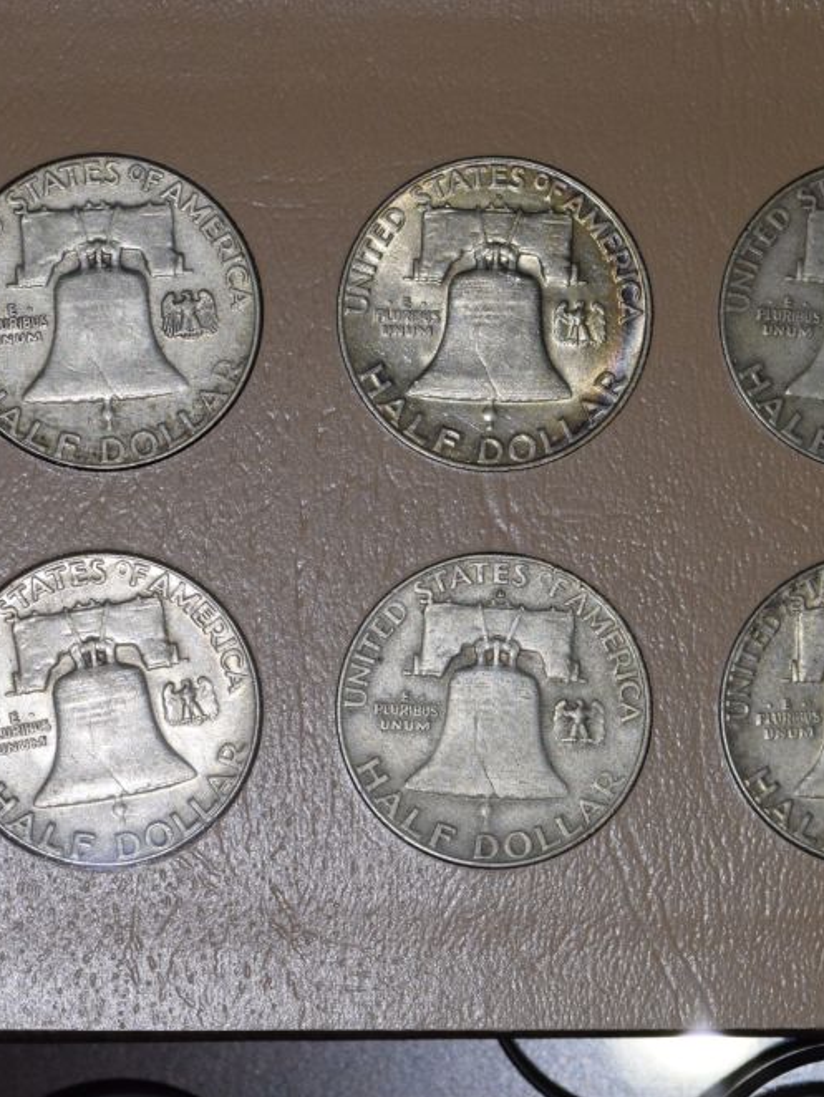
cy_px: 549
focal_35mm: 196
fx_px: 6217
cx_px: 305
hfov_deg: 7.6
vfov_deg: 10.1
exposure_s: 1/160
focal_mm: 90
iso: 1600
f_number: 8
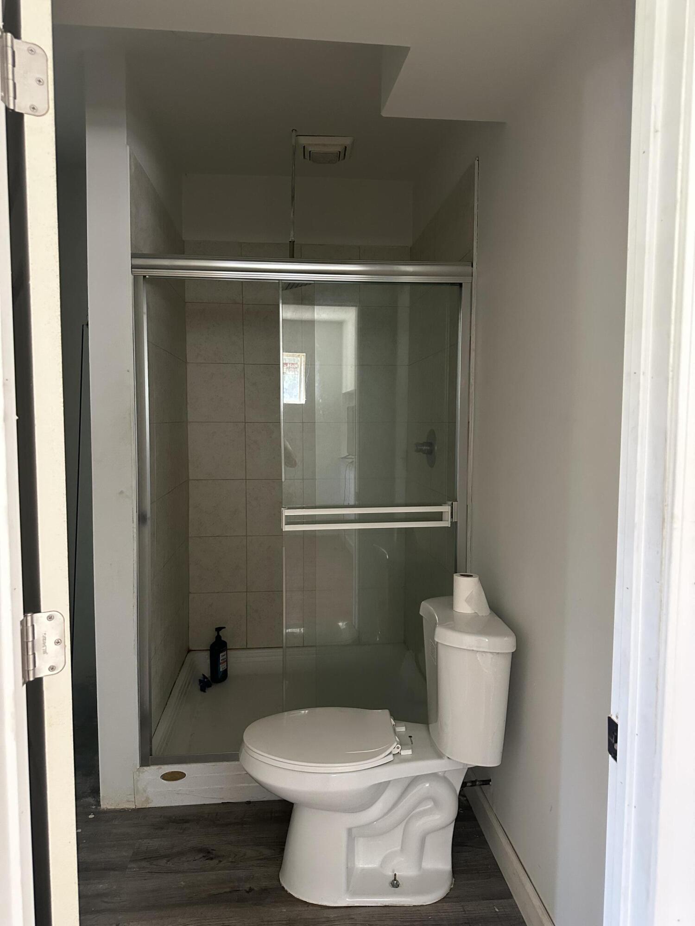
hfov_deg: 56.8
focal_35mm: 24
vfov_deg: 71.6
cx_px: 348
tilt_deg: -4.1
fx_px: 642
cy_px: 463
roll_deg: -1.3
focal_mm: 6.86
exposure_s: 1/60
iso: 500
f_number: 1.78
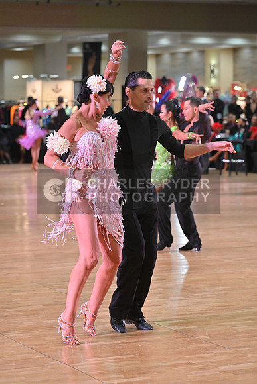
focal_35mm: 120
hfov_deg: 11.4
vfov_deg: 17.1
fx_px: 1284
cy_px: 192
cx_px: 128
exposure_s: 1/400
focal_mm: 120
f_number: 5
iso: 4000
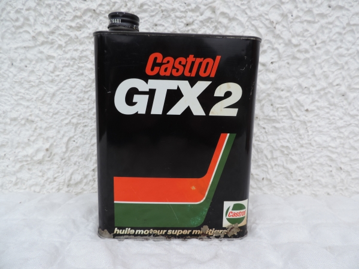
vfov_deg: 56.8
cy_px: 134
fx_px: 249
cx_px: 180
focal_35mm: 24
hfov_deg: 71.6
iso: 80
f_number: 3
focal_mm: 4.3
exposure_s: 1/160
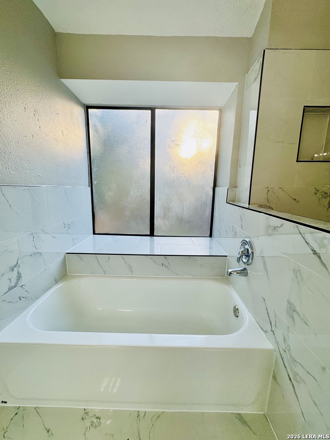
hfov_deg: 85.7
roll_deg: -0.7
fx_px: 178
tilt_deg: -11.9
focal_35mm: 14
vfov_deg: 102.1
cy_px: 220
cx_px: 165
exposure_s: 1/321
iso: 40
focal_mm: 2.22
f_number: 2.2
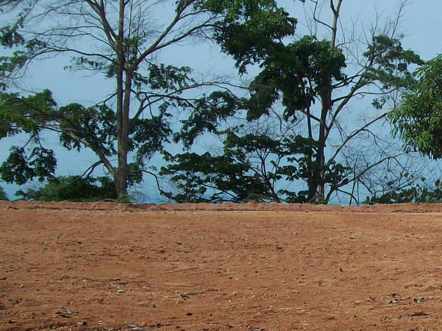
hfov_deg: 21.0
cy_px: 183
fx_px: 1149
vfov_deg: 16.4
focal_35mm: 90
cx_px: 440
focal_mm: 6
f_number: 4.8
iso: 80
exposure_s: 1/1002
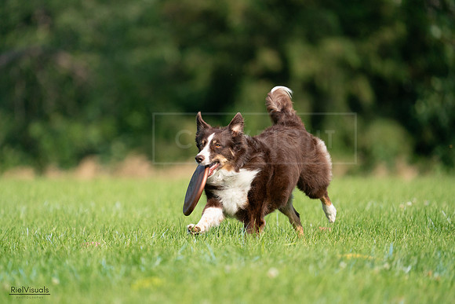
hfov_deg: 3.4
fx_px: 7585
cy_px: 152
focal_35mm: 600
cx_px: 228
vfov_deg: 2.3
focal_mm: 600
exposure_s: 1/4000
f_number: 6.3
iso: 1600
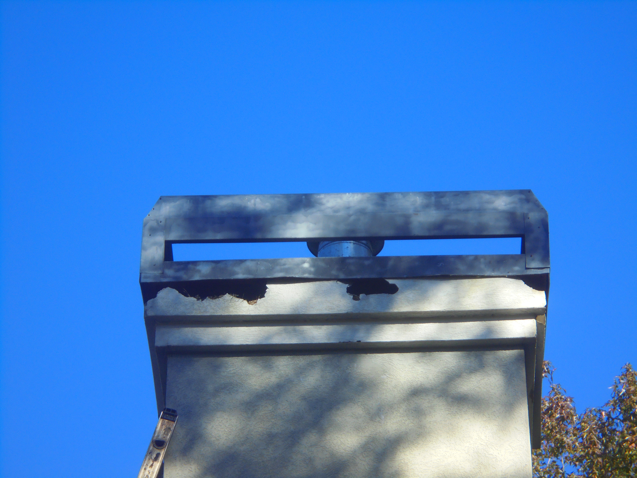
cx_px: 318
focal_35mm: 156
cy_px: 239
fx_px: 2871
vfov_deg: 9.5
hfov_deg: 12.7
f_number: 6.5
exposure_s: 1/200
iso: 100
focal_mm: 27.6
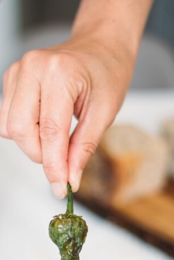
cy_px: 220
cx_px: 63
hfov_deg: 12.5
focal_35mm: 110
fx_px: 796
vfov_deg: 18.3
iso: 250
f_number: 1.8
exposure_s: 1/200
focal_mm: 50
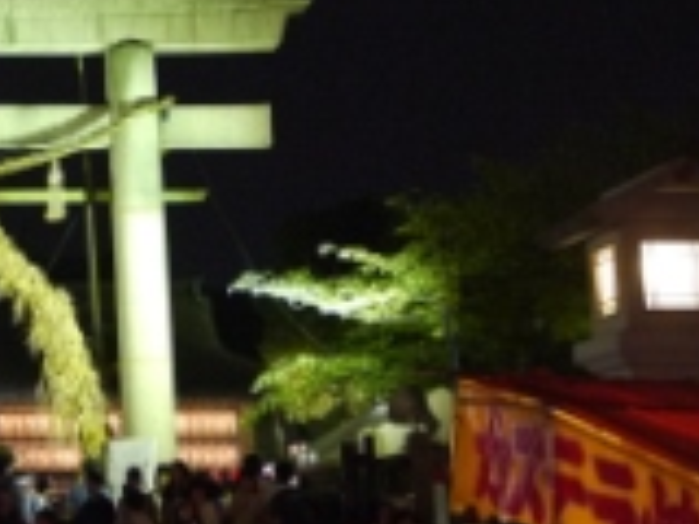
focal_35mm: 112
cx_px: 4
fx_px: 2262
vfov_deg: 13.0
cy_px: -17
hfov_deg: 17.2
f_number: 1.7
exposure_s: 1/125
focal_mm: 20
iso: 800
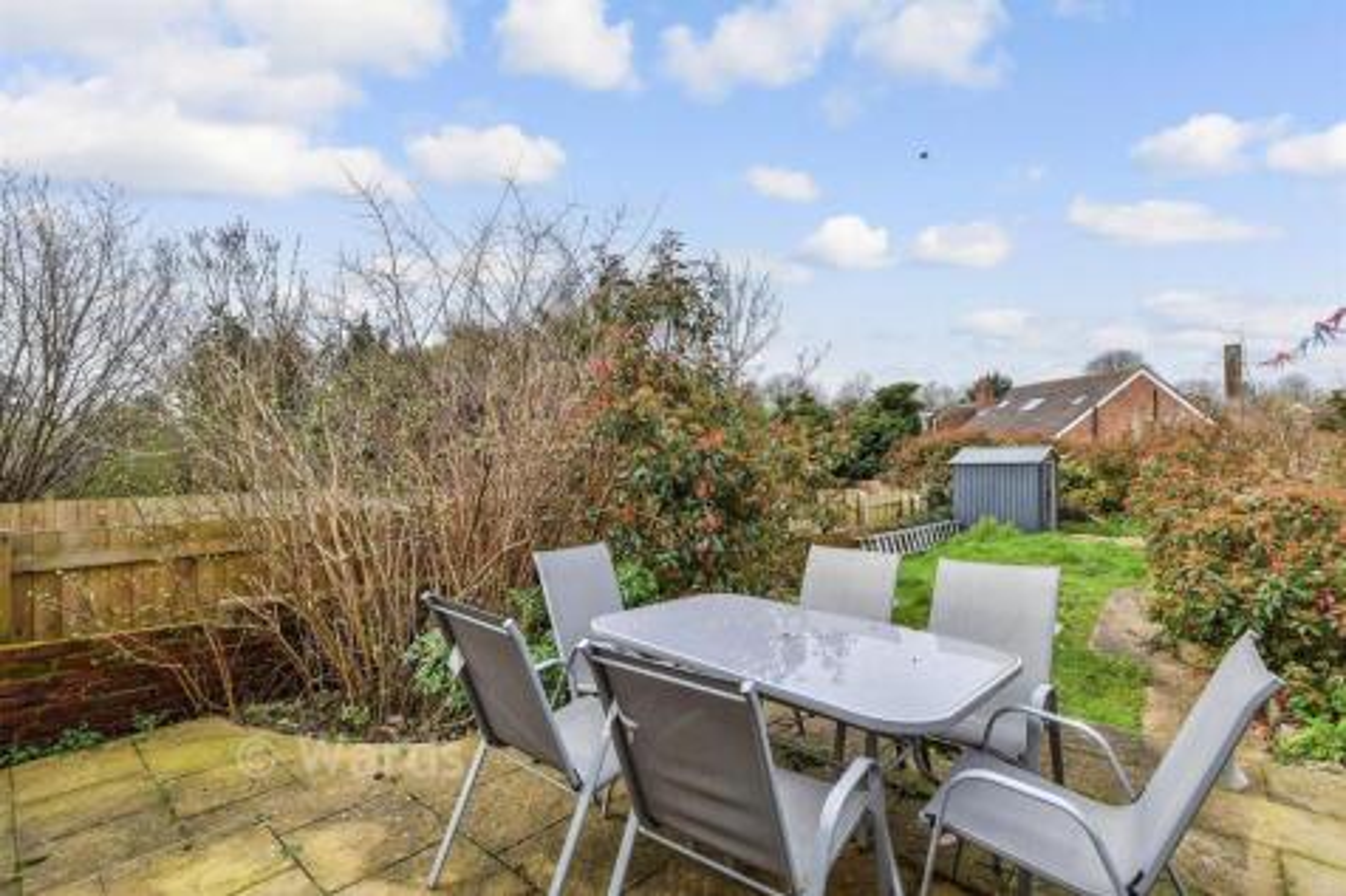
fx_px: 561
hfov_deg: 100.4
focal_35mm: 15
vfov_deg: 77.3
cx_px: 673
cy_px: 448
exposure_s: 1/400
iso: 320
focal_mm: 10
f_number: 8
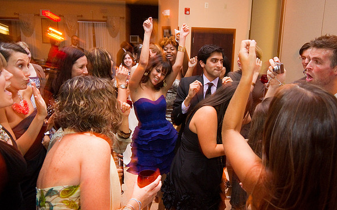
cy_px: 105
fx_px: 395
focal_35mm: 43
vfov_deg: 29.8
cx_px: 168
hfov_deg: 46.2
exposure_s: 1/10
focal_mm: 28
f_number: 4
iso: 2500
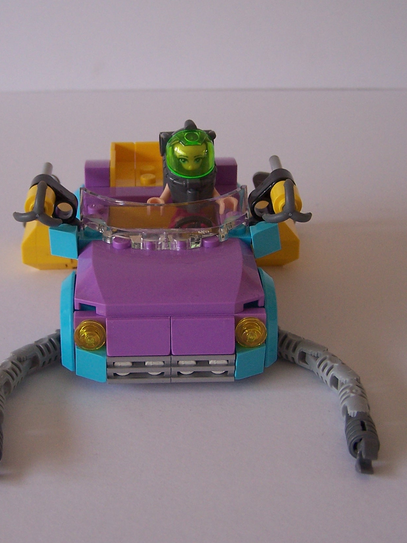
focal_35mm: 59
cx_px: 173
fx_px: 925
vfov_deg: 32.7
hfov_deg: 24.8
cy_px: 234
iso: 100
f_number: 2.8
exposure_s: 1/3
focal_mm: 6.3
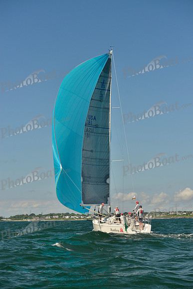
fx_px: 563
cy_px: 144
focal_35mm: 70
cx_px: 96
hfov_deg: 19.5
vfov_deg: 28.8
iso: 400
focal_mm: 70
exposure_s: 1/1250
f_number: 6.3
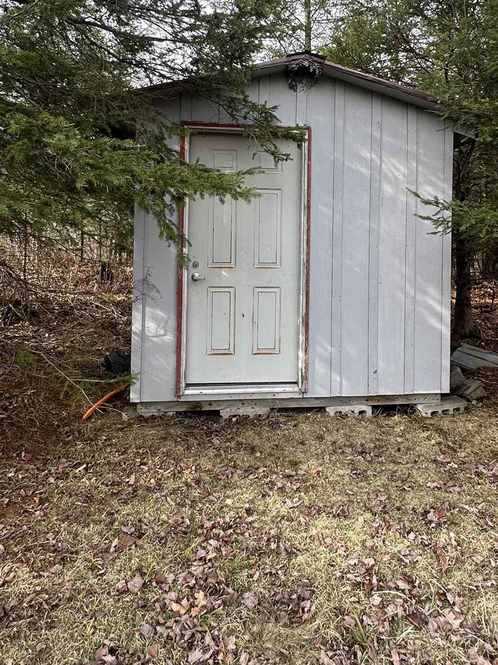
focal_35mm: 27
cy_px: 232
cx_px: 294
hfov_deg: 51.1
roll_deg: -0.1
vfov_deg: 64.0
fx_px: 518
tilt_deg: -0.1
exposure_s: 1/238
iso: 40
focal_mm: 2.22
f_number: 2.2
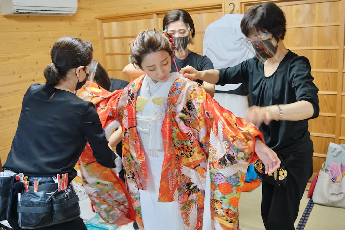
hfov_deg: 54.4
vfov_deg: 37.9
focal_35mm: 35
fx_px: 335
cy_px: 115
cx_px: 172
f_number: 4
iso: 3200
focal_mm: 23.5
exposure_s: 1/60
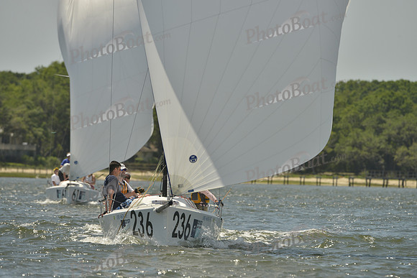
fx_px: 4634
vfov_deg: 3.4
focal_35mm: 400
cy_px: 139
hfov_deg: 5.2
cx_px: 208
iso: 280
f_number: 8
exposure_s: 1/1600
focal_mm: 400
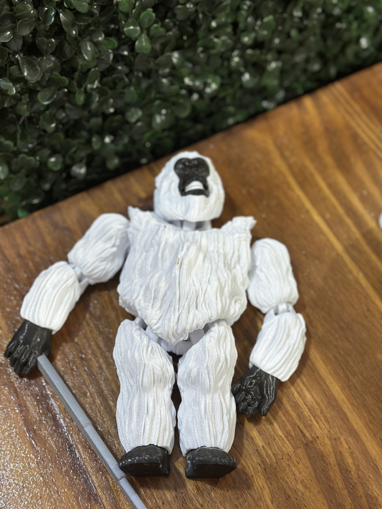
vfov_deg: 39.7
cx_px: 191
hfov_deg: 30.3
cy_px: 254
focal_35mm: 48
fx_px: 706
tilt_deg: -59.8
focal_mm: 6.86
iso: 200
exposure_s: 1/50
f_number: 1.78
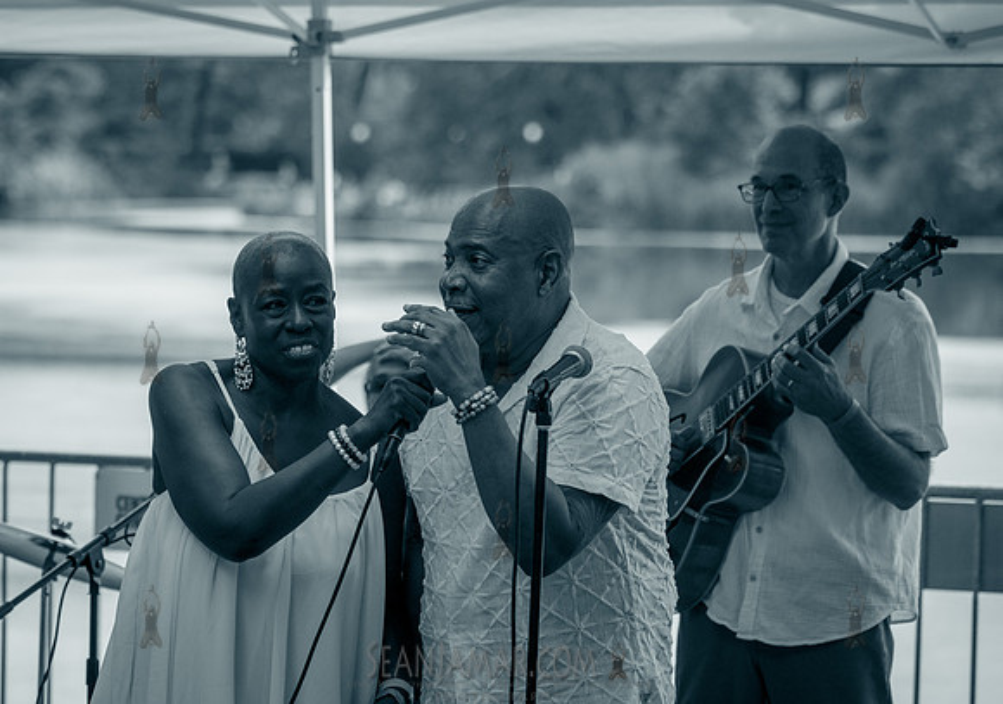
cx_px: 389
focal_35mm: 152
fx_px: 4292
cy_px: 296
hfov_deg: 13.3
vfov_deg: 9.4
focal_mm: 126
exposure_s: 1/2000
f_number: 4
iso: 640
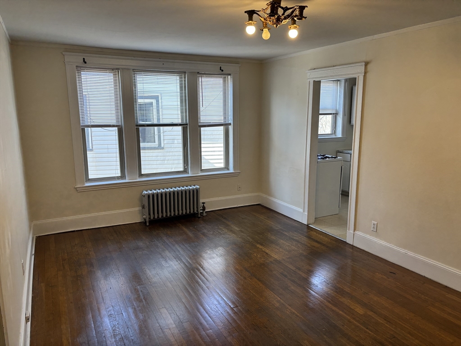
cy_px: 173
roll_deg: +0.3
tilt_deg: -10.8
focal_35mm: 26
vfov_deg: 53.1
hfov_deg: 67.3
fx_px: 346
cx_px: 230
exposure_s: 1/120
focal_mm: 5.96
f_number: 1.6
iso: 80
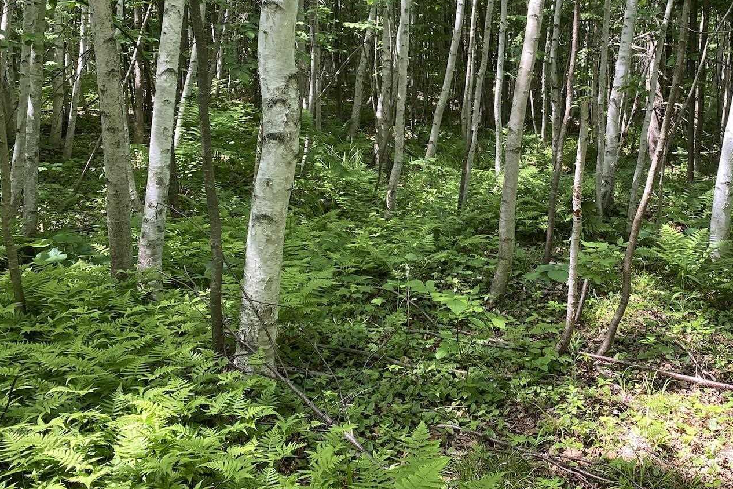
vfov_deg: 32.1
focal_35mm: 41
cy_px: 125
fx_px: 835
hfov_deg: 46.4
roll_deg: -0.4
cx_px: 508
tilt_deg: -6.5
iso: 50
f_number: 1.8
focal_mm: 4.25
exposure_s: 1/121
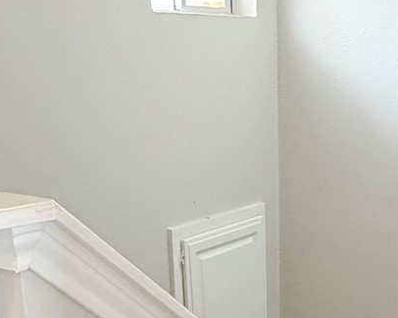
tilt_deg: -18.6
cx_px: 255
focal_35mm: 69
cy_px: 319
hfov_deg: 27.4
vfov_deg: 21.4
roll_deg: +1.4
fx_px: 812
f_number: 2.2
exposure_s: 1/120
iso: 250
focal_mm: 2.22
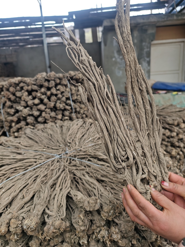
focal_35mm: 23
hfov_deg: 58.9
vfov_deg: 73.9
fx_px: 164
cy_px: 124
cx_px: 92
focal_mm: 6.45
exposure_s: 1/176
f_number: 1.68
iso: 50
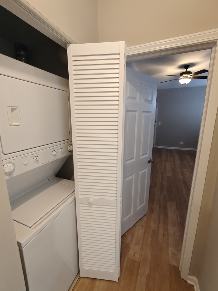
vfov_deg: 98.2
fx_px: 126
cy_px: 146
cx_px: 109
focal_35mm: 15
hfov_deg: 81.7
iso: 1600
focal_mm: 2.3
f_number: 2
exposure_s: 1/120
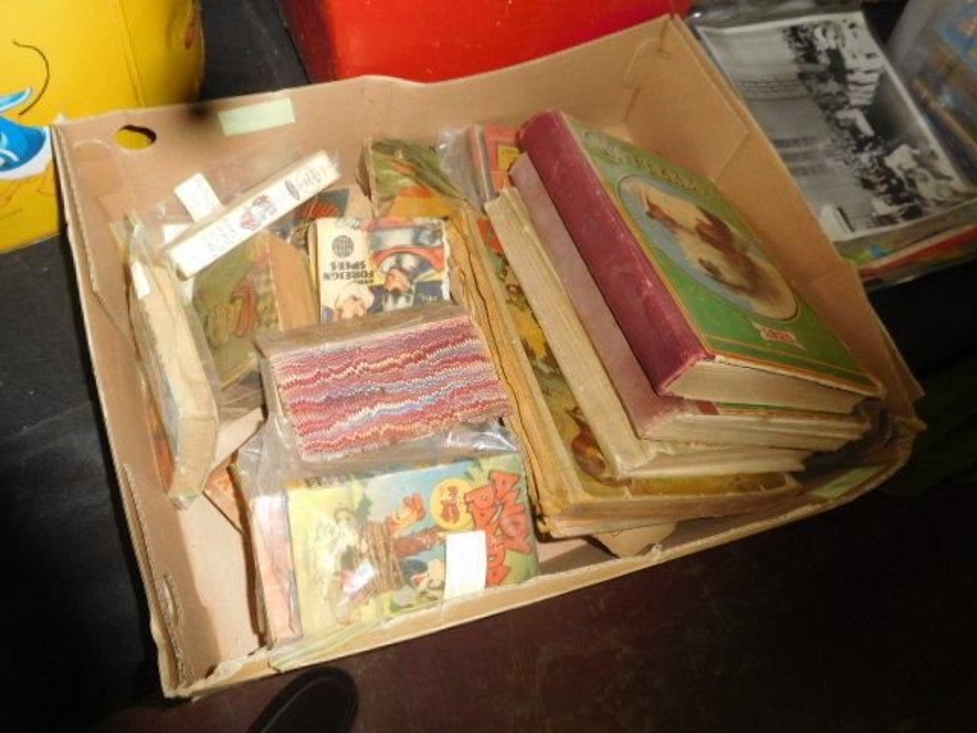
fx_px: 706
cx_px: 488
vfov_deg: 54.9
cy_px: 366
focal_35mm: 25
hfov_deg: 69.4
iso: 200
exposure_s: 1/30
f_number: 3.4
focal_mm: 4.5
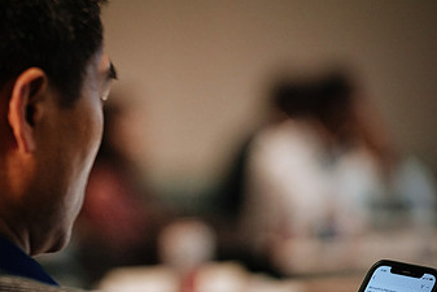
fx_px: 4384
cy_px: 195
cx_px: 124
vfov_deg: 3.8
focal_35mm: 361
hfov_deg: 5.7
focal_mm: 140
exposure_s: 1/100
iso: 800
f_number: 2.8
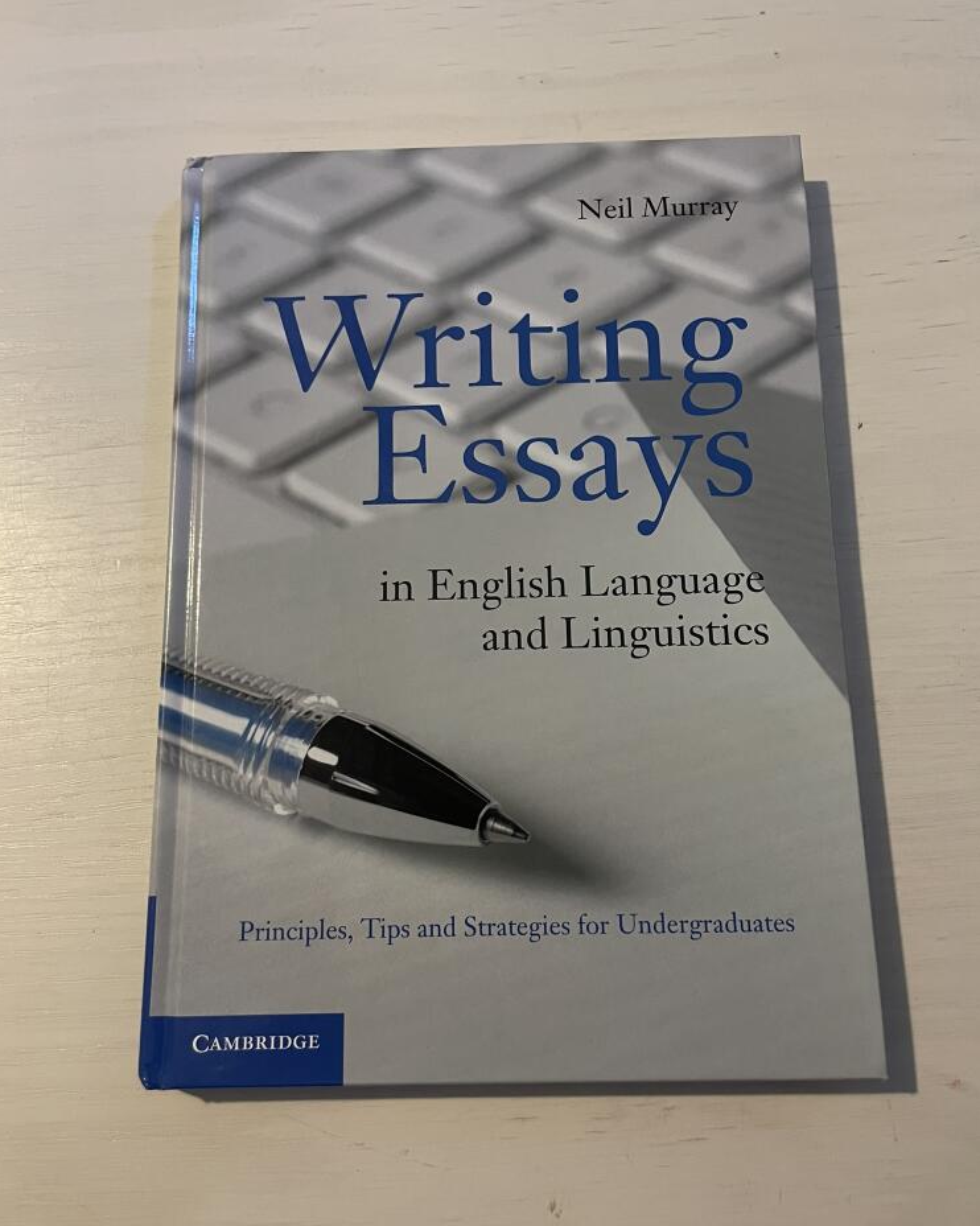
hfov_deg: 51.5
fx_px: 1015
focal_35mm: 28
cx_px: 479
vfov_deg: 62.2
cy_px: 634
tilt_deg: -77.8
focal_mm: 4.2
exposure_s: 1/50
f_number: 1.6
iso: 250
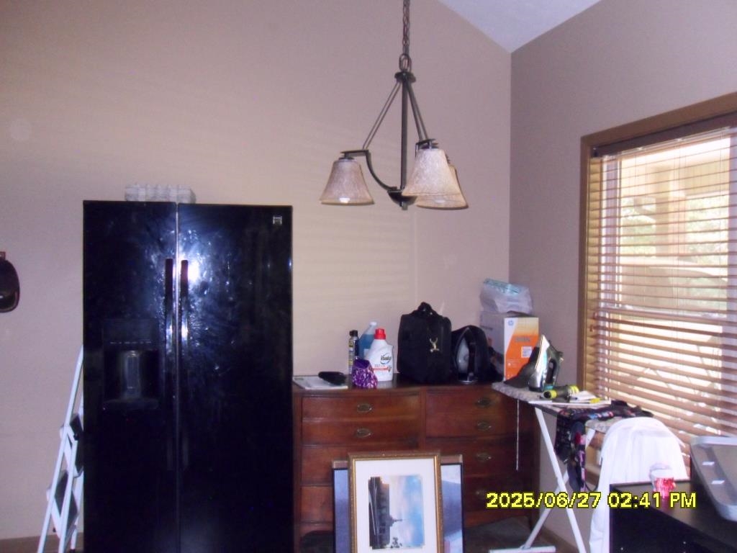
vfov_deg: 40.7
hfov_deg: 52.6
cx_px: 368
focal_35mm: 35
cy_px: 276
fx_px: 745
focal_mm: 6.3
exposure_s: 1/45
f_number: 3.5
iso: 640
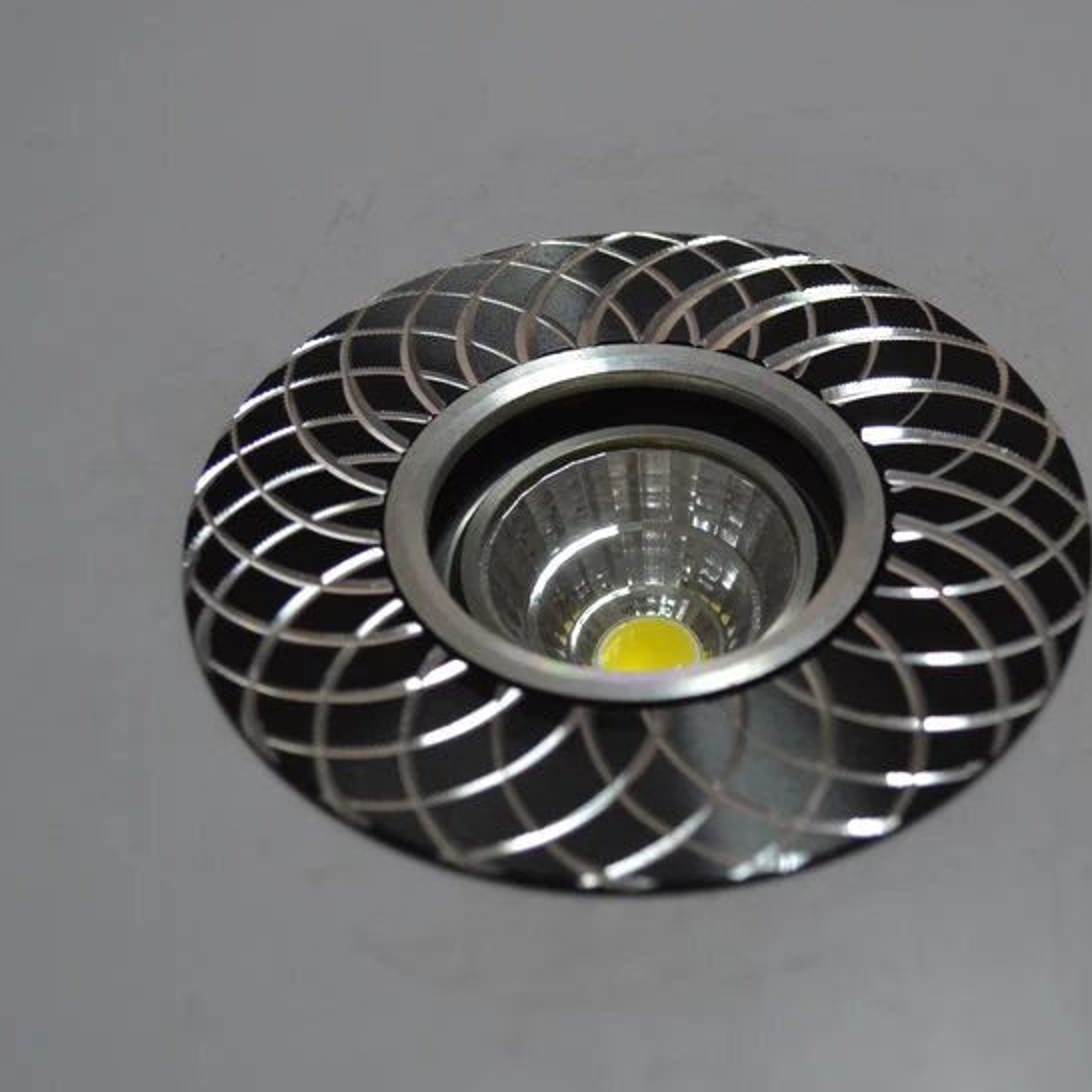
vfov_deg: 30.6
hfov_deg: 30.5
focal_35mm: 56
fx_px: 1999
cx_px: 664
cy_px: 547
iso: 400
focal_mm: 24
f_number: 4
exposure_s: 1/60
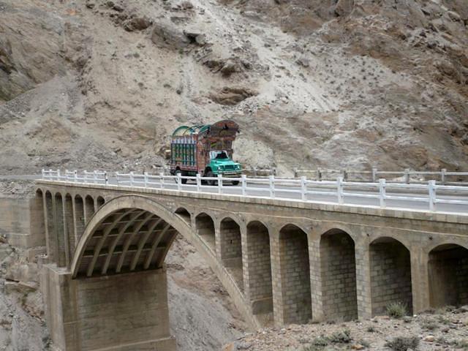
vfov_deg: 25.2
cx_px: 234
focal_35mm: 58
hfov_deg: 33.2
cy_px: 176
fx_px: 784
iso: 100
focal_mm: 9.6
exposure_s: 1/250
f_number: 4
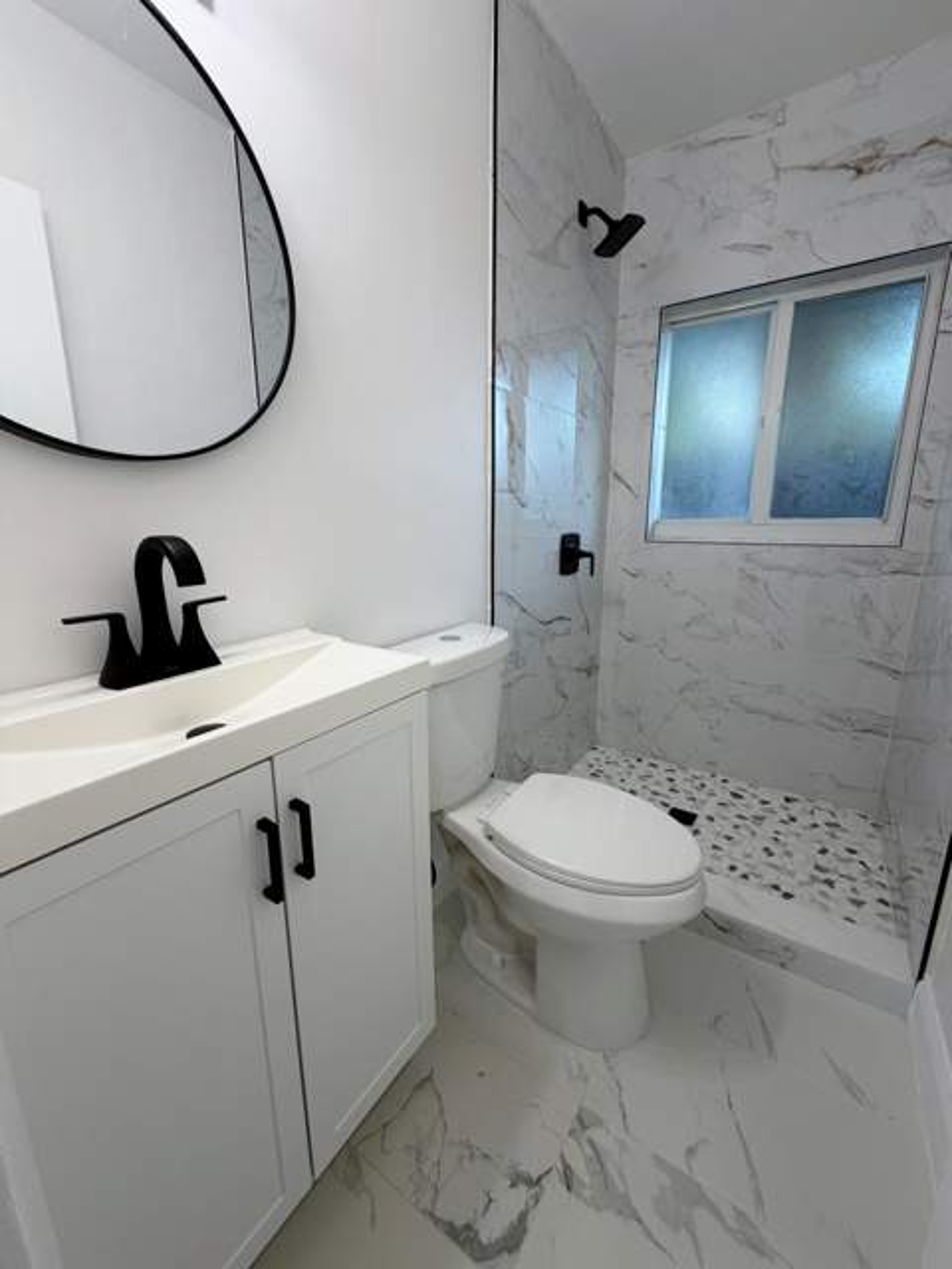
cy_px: 634
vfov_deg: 102.1
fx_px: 513
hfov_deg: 85.7
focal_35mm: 14
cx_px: 476
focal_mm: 2.22
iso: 100
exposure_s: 1/120
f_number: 2.2
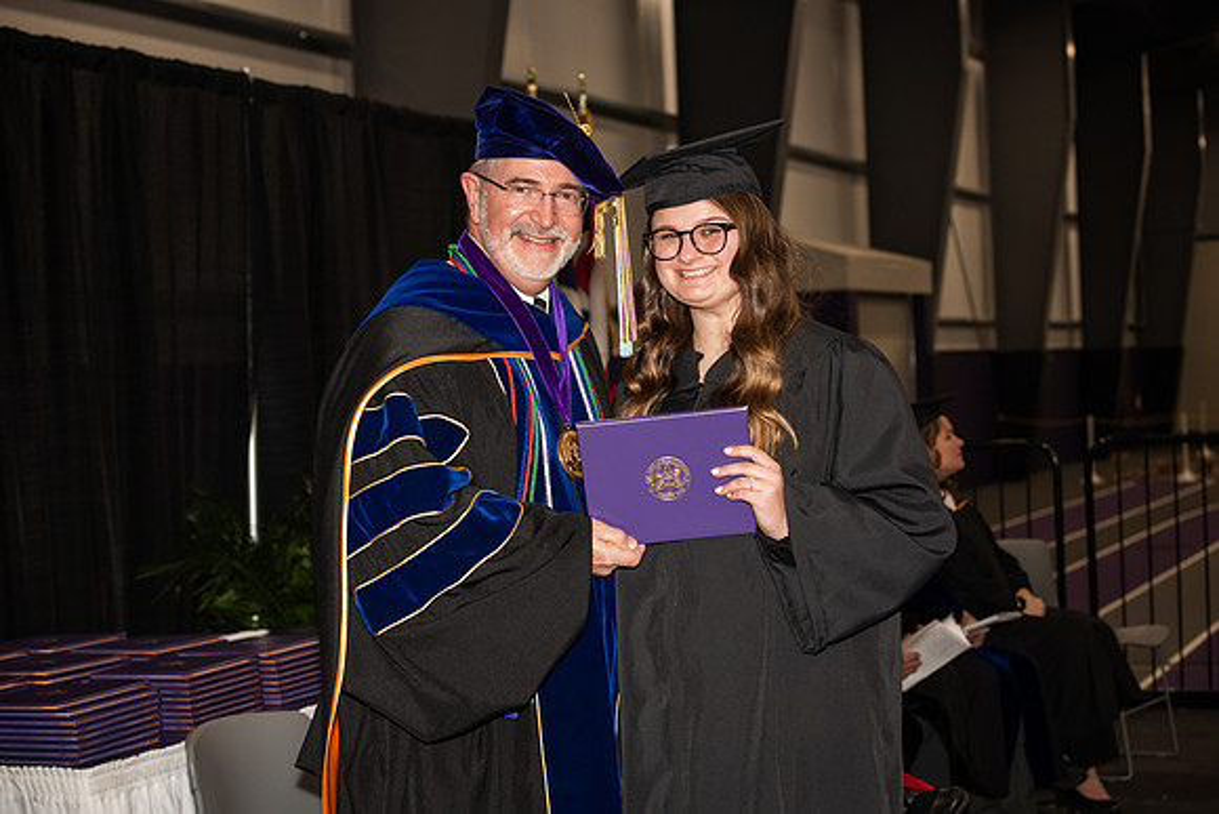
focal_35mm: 70
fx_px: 2371
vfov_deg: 19.5
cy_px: 407
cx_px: 610
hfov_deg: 28.8
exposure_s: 1/200
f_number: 5.6
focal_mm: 70
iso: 1000
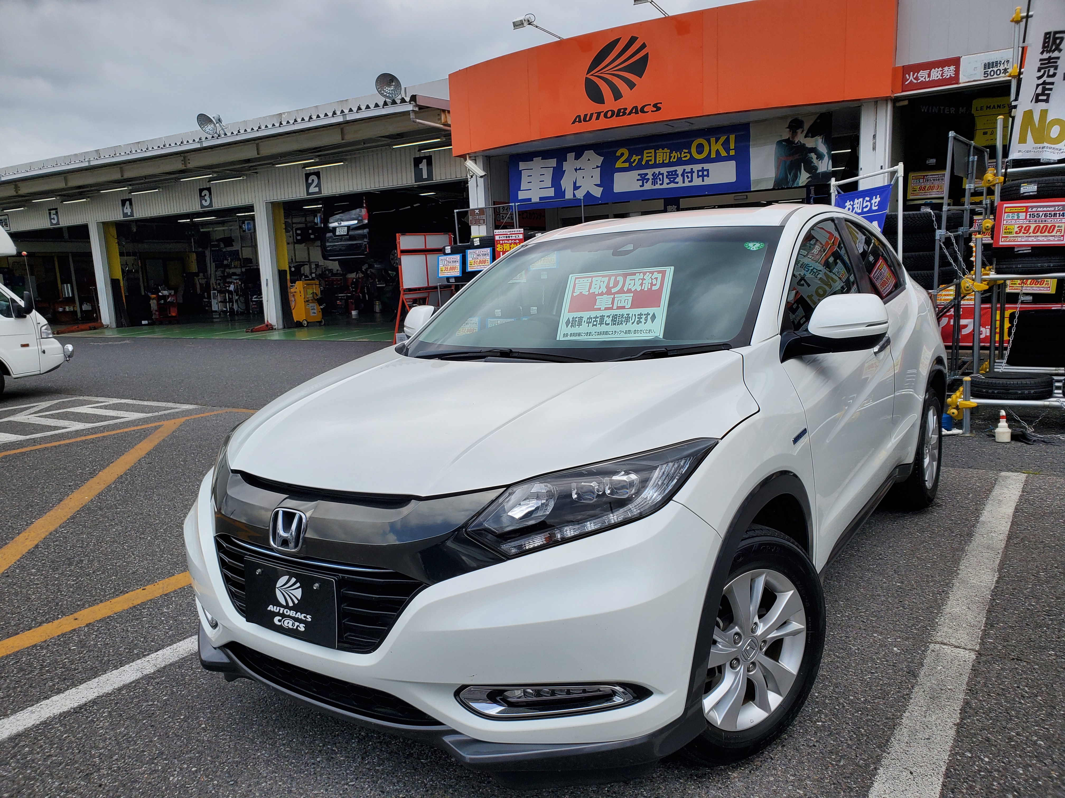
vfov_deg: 53.1
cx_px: 532
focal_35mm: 26
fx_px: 800
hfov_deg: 67.3
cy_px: 399
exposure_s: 1/2742
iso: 50
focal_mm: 4.3
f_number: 2.4
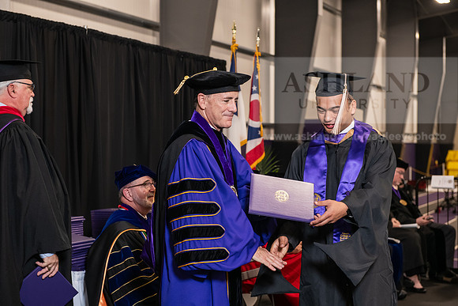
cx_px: 229
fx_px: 891
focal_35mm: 70
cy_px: 153
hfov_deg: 28.8
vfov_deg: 19.5
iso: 2000
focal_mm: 70
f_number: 5
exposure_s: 1/125
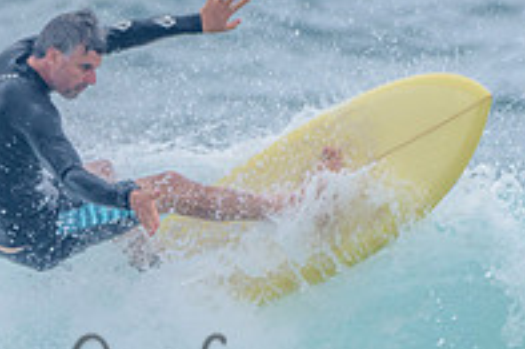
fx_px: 26300
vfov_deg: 0.8
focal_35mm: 1805
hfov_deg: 1.1
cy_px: 237
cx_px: 38
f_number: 5.6
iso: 160
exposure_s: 1/2000
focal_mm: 500
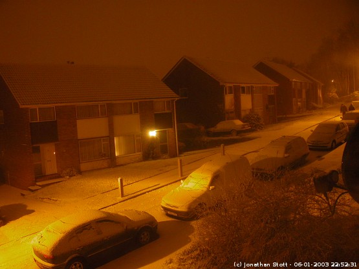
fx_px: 353
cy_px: 134
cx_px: 180
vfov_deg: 41.8
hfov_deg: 54.0
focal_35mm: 34
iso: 400
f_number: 2.8
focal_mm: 8.9
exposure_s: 1
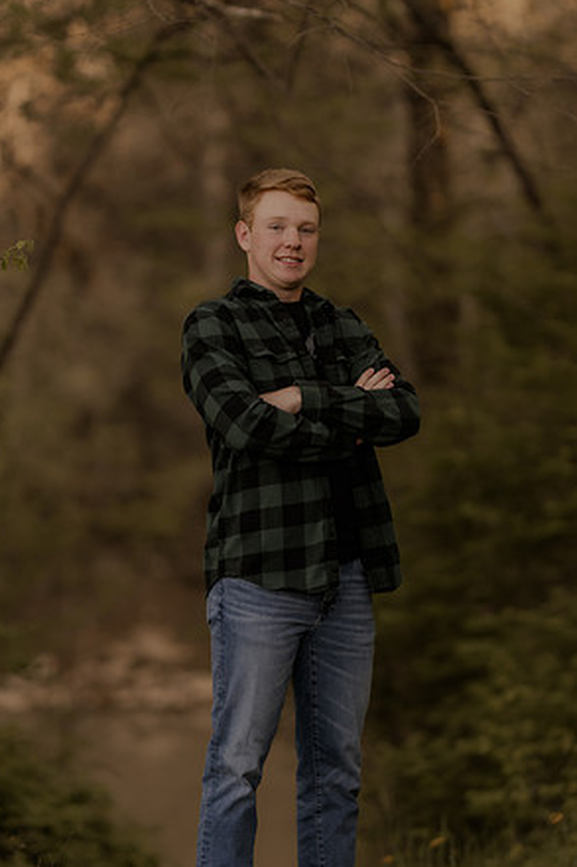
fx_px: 3128
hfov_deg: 10.5
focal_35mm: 130
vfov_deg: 15.8
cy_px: 432
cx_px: 286
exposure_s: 1/800
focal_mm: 85
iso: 250
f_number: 1.4
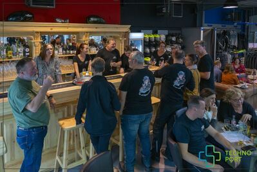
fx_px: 172
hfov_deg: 73.6
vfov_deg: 53.4
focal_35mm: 24
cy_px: 86
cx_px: 128
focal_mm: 24
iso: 1600
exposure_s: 1/250
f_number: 6.3
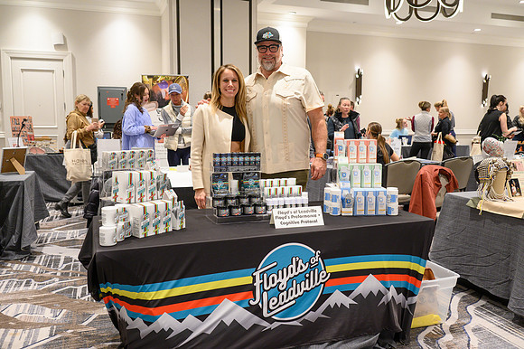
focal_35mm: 31
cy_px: 172
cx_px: 262
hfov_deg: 59.8
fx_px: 456
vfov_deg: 41.8
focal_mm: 30
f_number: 4.5
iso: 1600
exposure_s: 1/100
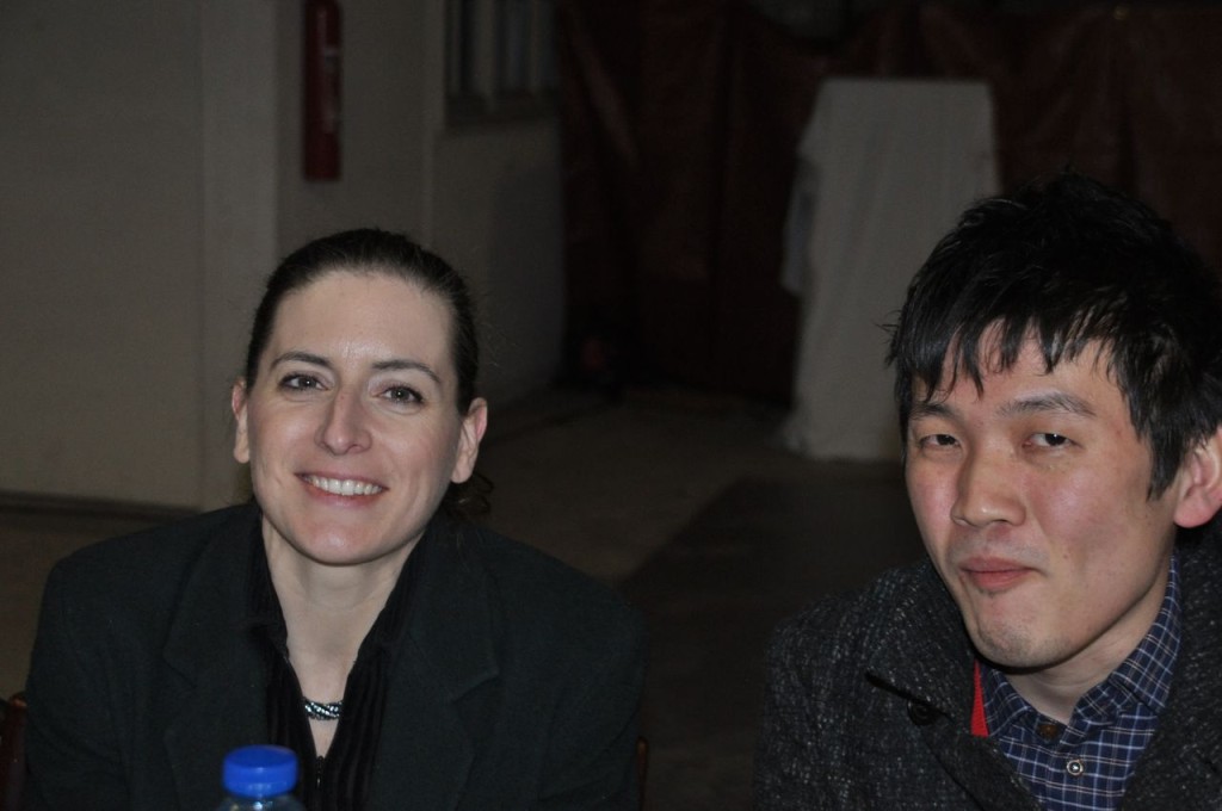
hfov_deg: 27.0
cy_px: 406
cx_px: 611
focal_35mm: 75
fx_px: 2543
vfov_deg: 18.1
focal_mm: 50
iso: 800
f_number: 4.8
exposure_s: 1/60
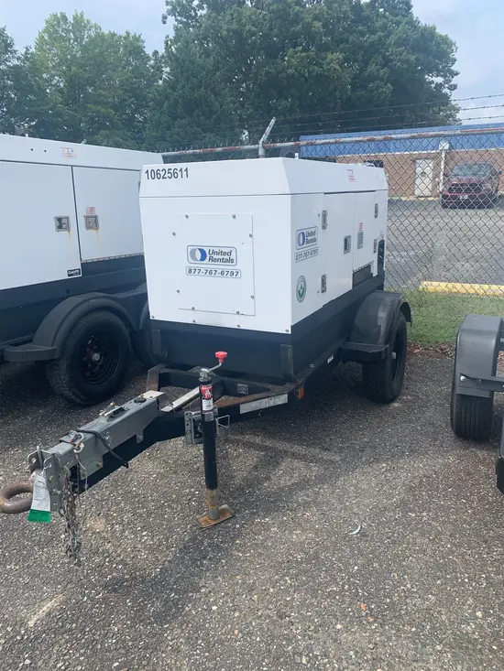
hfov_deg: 53.1
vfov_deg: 67.3
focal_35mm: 26
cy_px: 336
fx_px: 505
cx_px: 252
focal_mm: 4.25
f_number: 1.8
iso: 25
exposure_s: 1/1845
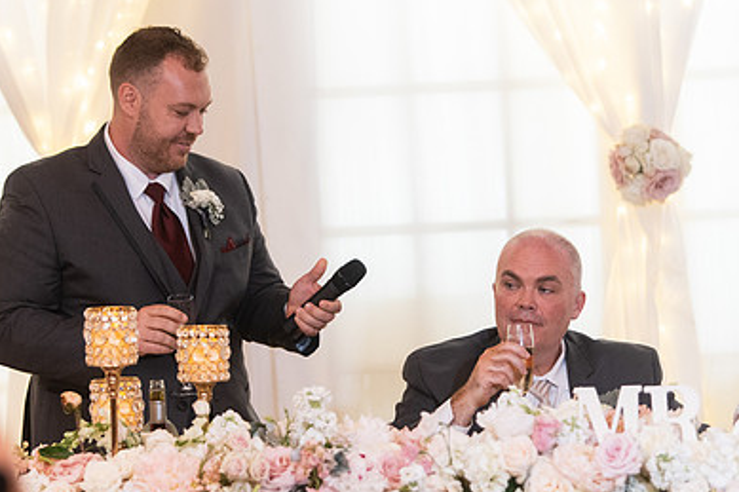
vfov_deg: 7.7
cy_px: 316
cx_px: 426
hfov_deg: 11.5
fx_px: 3673
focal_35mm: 179
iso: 4000
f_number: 2.8
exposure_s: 1/200
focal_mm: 120
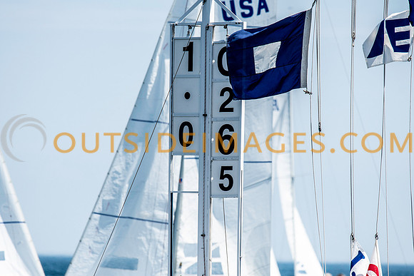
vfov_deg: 3.1
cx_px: 207
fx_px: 5176
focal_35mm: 450
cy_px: 138
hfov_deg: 4.6
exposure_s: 1/2500
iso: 320
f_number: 5.6
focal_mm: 300
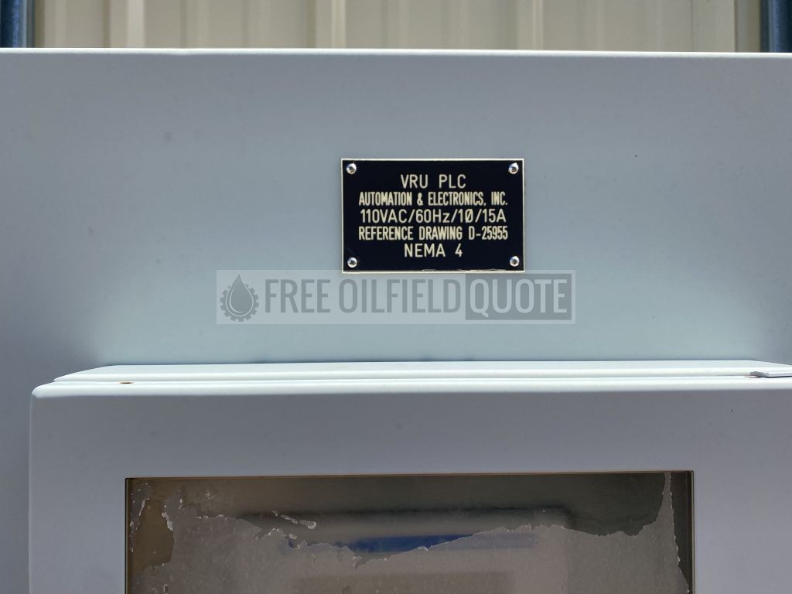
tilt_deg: +3.0
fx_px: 595
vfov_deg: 53.1
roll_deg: -1.9
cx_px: 396
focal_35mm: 26
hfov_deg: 67.3
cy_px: 297
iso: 32
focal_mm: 4.25
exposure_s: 1/1565
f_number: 1.8
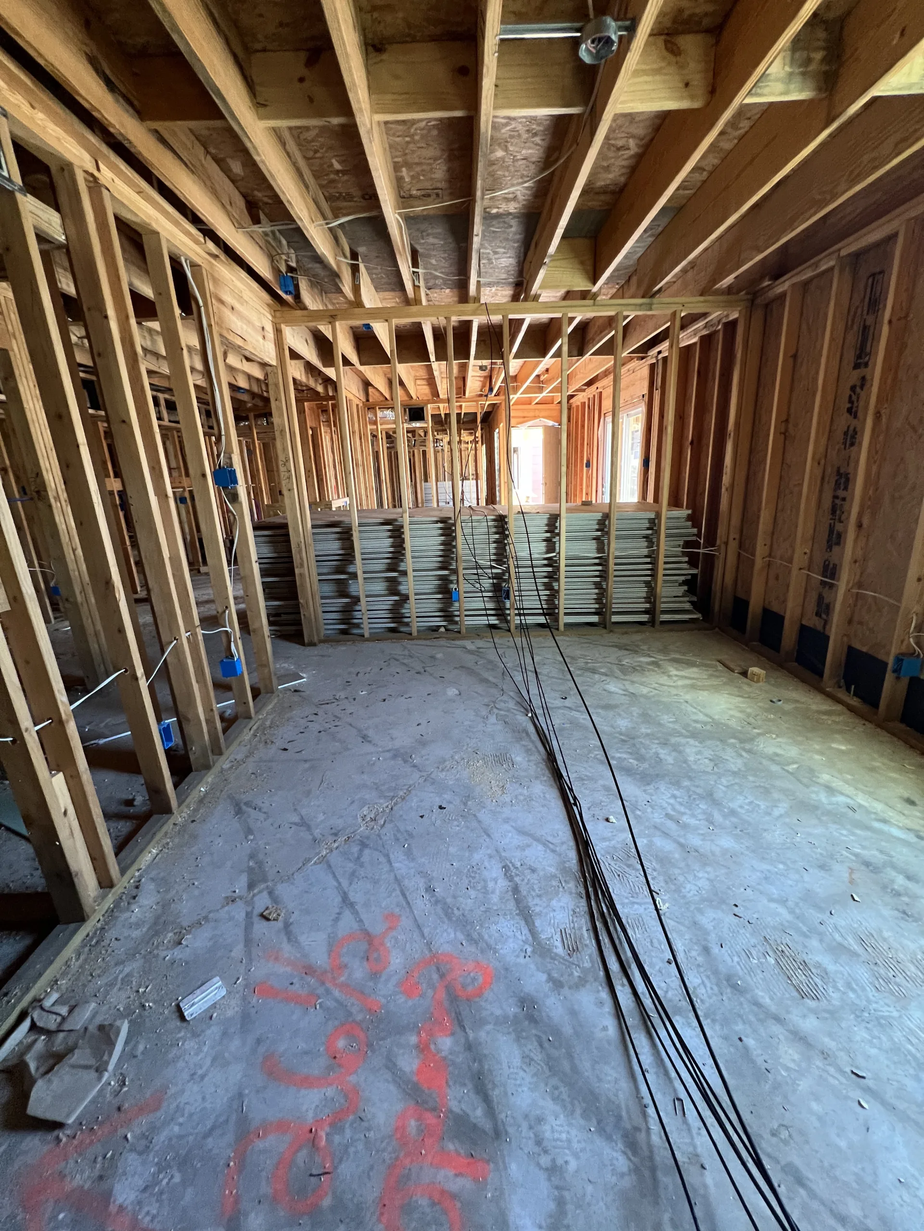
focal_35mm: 13
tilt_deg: -18.4
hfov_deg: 89.9
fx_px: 463
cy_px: 616
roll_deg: +2.8
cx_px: 462
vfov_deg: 106.2
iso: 320
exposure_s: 1/60
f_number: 1.8
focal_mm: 1.57
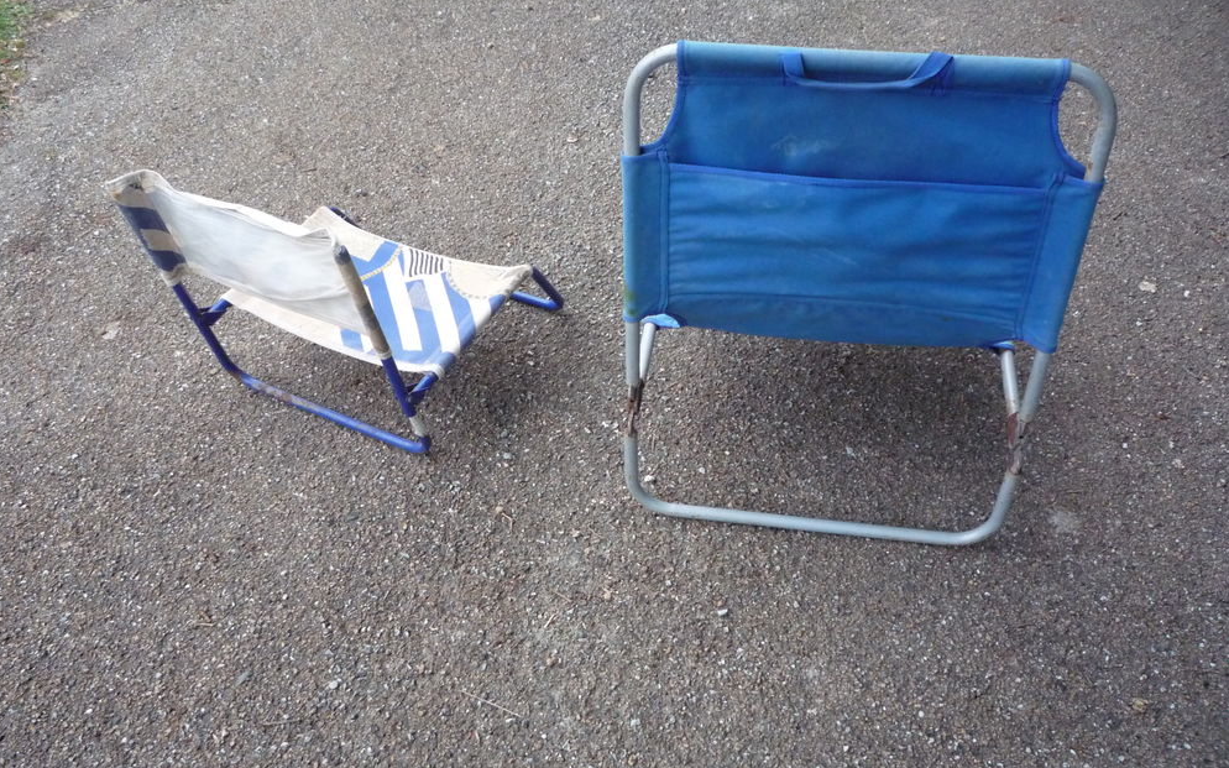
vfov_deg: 39.4
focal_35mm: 32
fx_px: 1072
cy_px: 362
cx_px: 613
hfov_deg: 59.7
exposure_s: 1/25
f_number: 3.3
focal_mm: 5.2
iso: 400
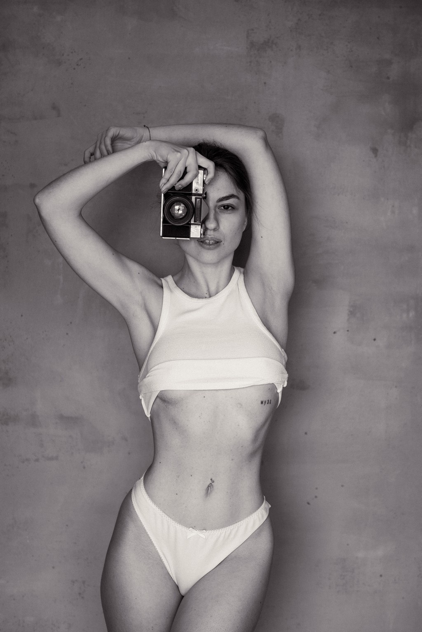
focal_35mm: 84
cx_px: 211
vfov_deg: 24.2
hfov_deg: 16.3
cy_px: 316
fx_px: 1477
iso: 200
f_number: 2.2
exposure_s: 1/320
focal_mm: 56
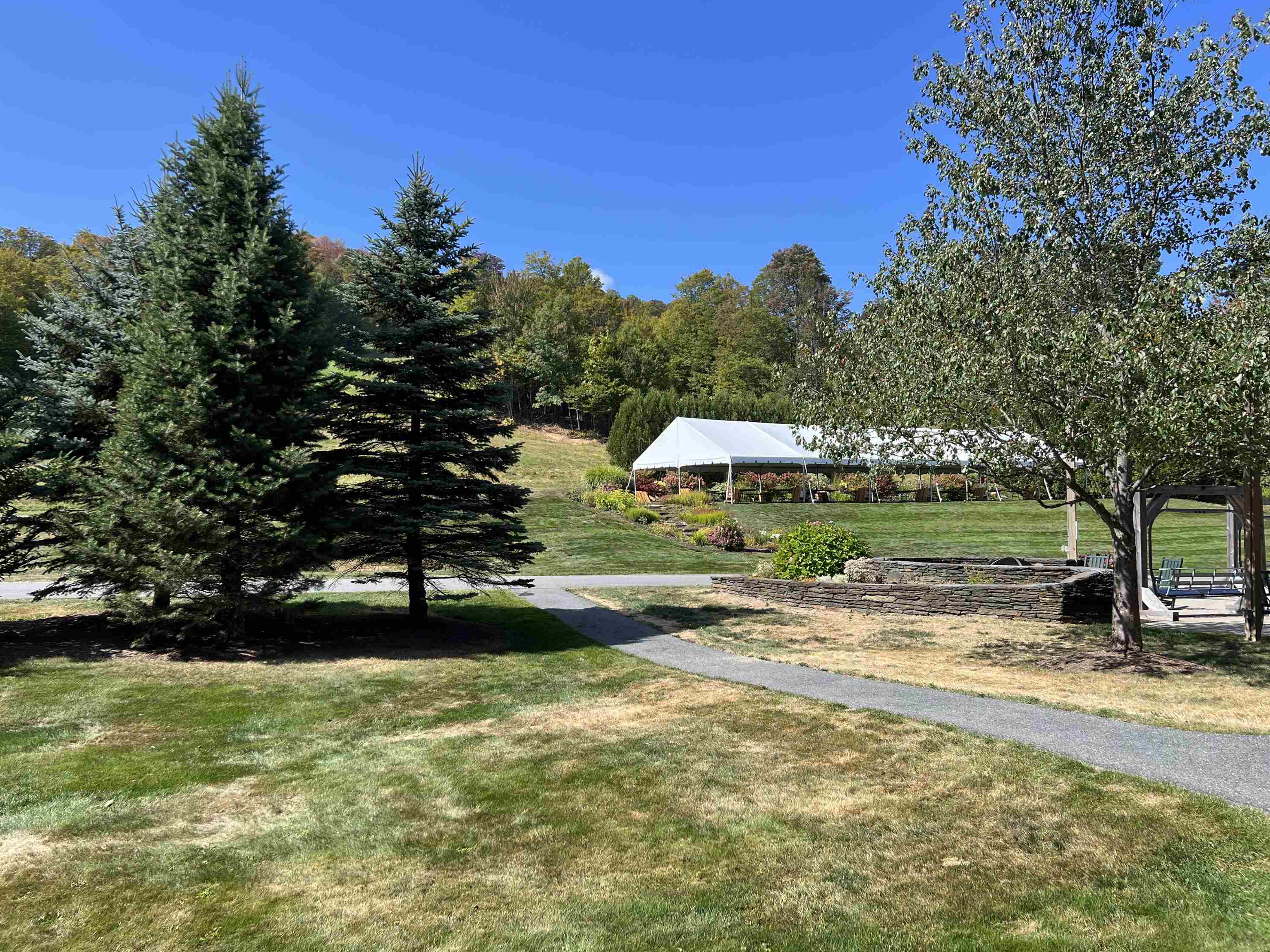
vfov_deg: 51.4
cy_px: 478
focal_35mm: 27
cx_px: 613
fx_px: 991
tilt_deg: +1.7
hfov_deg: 65.3
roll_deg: -0.7
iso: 50
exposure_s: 1/2208
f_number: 1.5
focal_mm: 5.7
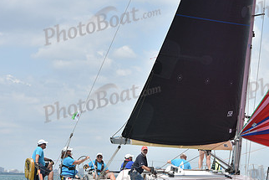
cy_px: 133
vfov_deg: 10.9
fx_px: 942
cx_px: 205
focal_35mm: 126
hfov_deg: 16.2
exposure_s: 1/1250
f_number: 7.1
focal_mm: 70
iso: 250
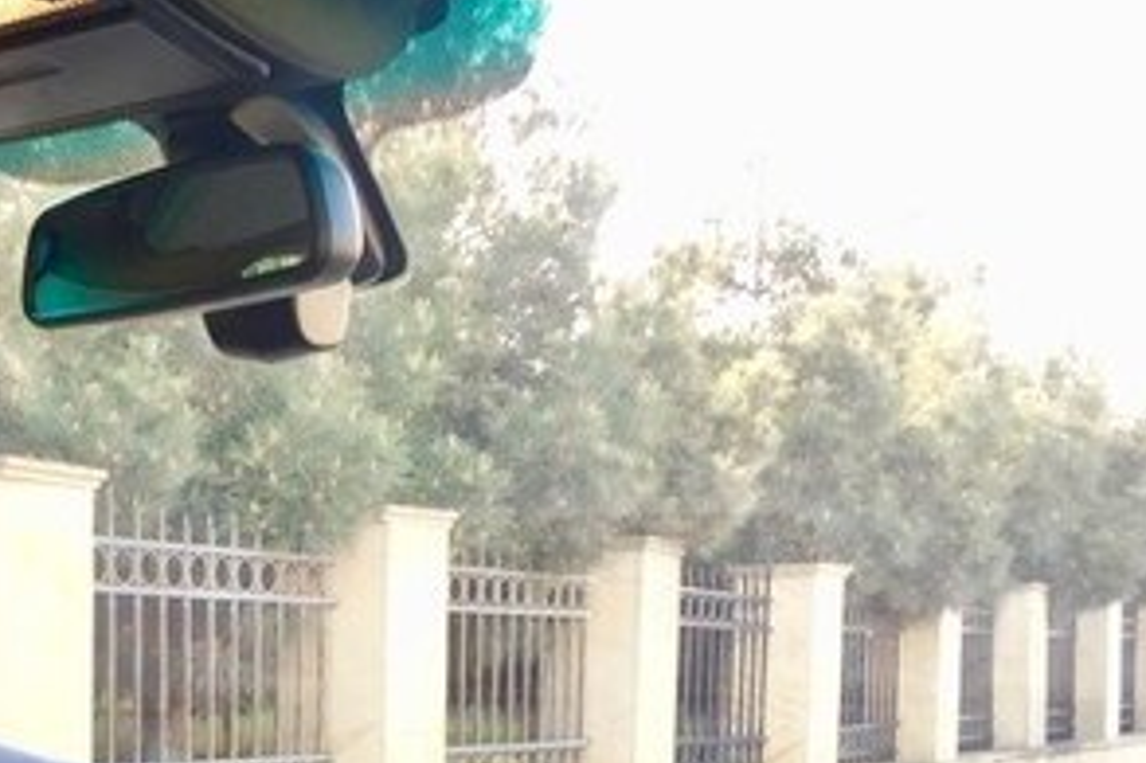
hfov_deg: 28.3
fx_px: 2163
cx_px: 63
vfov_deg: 18.8
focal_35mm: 68
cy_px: 937
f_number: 2.2
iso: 50
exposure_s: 1/100
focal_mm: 4.15
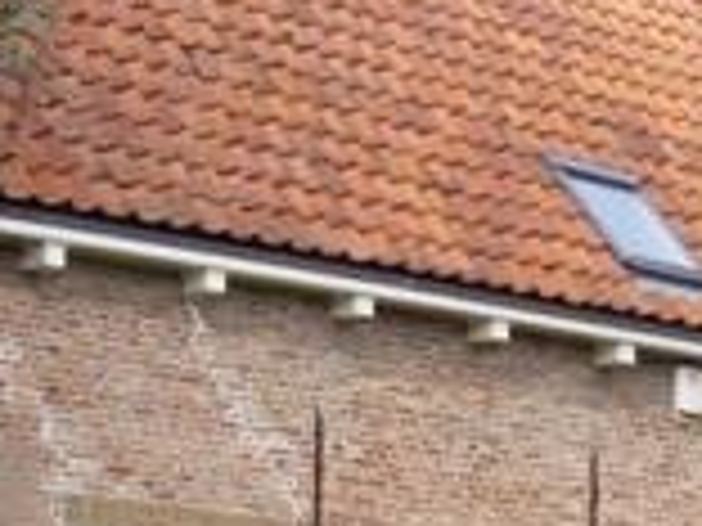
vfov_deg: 9.4
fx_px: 3164
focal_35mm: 156
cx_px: 324
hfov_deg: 12.7
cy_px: 553
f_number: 2.8
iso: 64
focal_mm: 7.9
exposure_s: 1/250
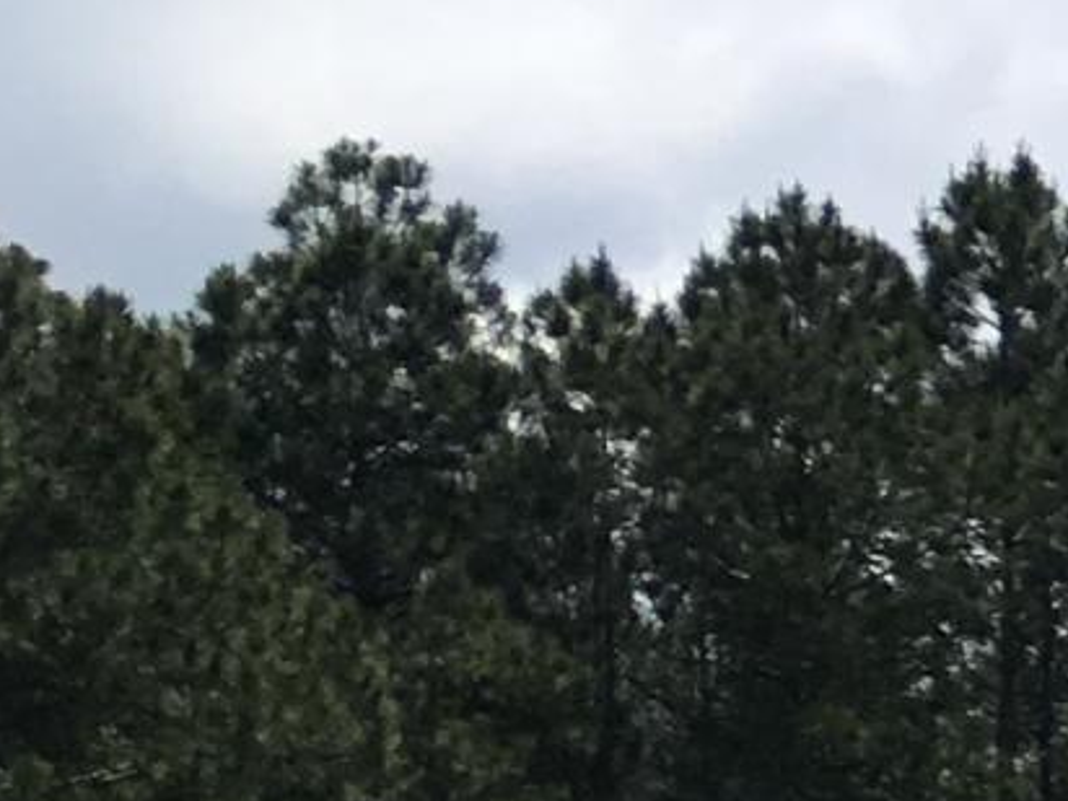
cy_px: 1338
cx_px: 3507
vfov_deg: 6.9
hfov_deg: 7.8
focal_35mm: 211
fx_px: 6510
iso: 25
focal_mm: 4.15
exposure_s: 1/2653
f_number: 2.2
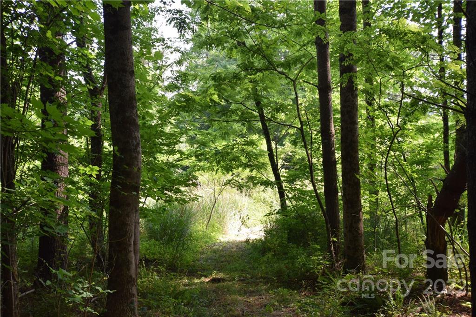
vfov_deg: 36.8
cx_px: 238
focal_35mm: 36
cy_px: 158
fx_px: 476
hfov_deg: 53.1
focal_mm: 24
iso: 400
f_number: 6.3
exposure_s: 1/160
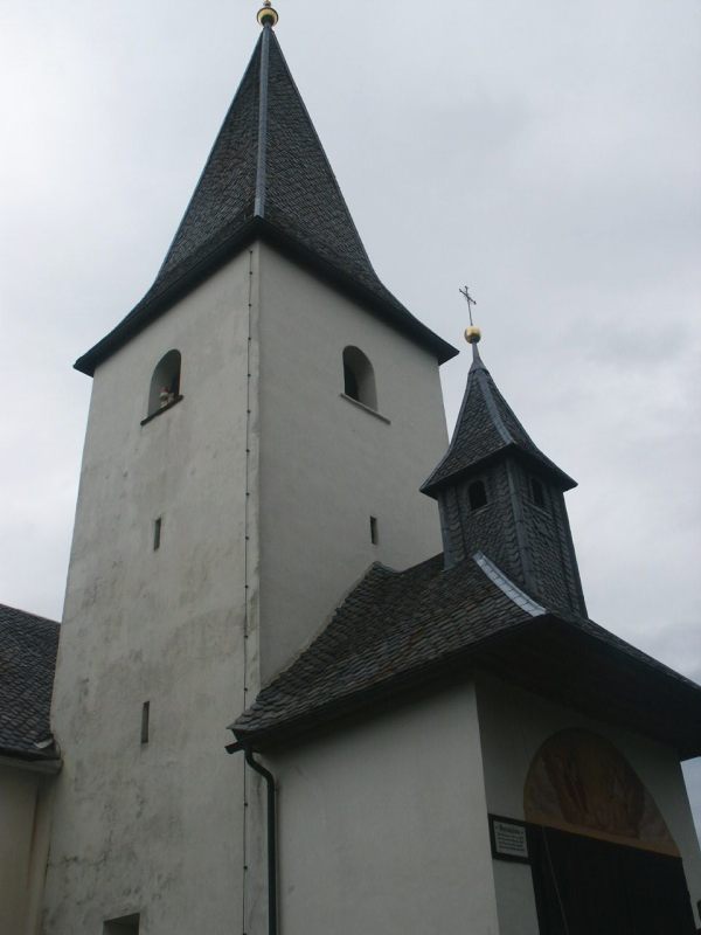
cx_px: 350
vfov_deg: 52.6
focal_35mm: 35
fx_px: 945
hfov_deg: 40.7
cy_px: 468
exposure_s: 1/180
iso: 64
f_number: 6.7
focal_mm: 7.18
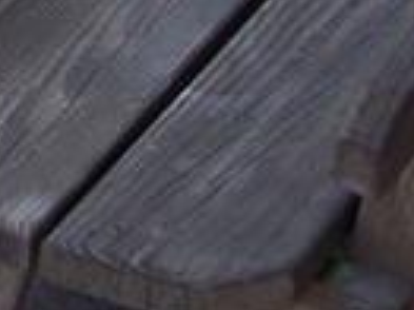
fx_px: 3059
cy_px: -609
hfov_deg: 7.6
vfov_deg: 5.5
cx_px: -248
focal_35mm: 256
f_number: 3.4
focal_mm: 8
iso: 100
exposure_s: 1/90
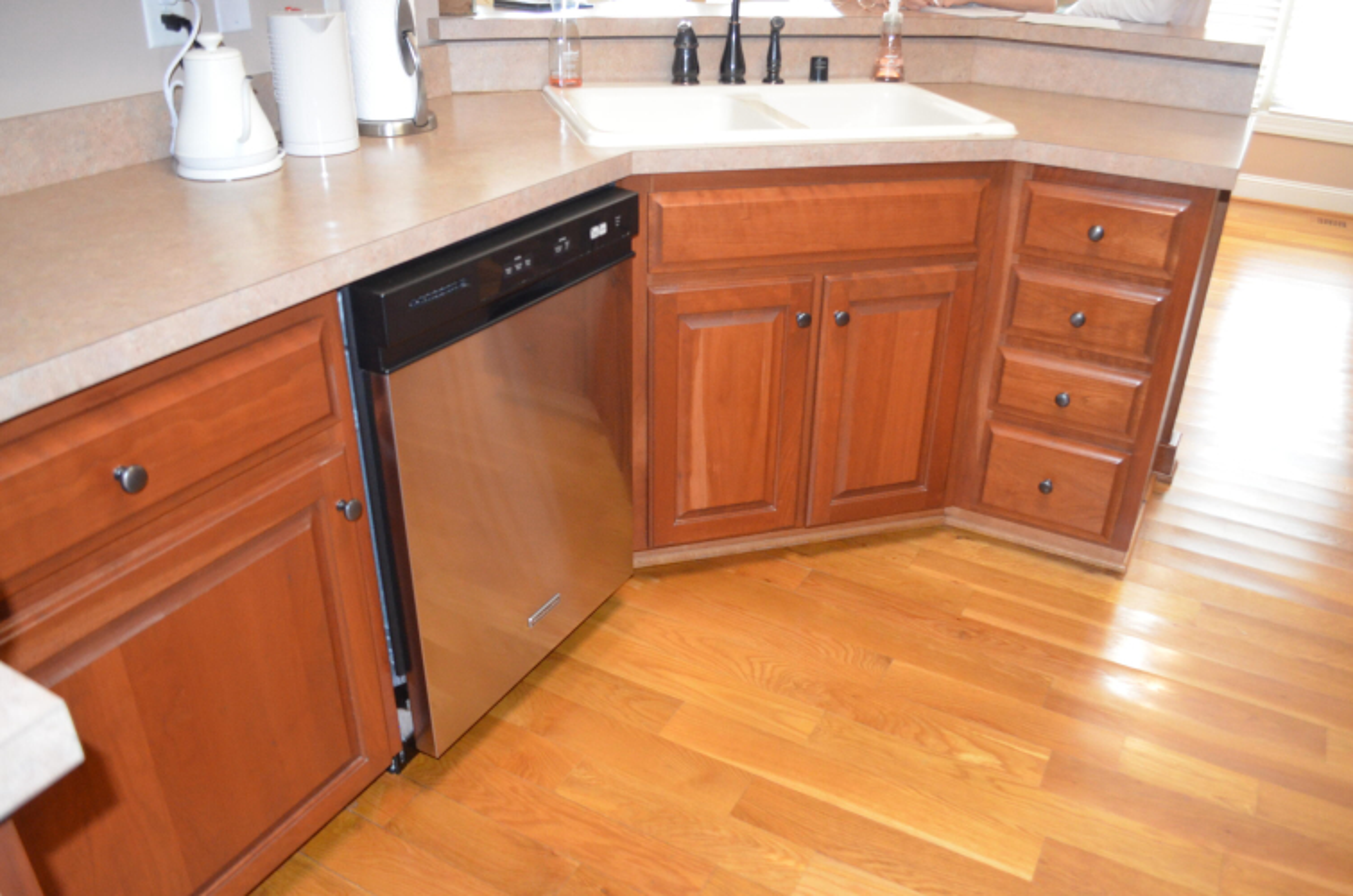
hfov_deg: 67.5
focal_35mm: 27
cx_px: 676
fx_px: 1013
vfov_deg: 47.7
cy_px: 448
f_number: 3.5
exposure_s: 1/60
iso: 2200
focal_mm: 18
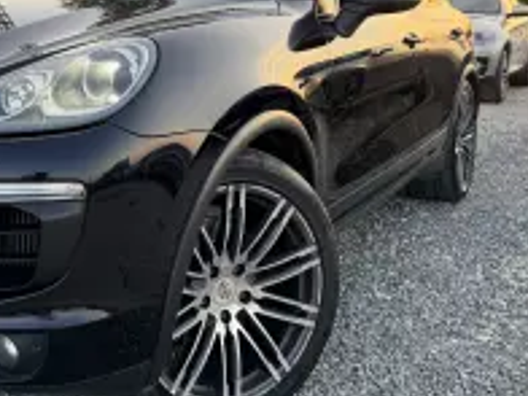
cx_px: 75
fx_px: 671
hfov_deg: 40.4
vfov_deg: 32.0
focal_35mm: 44
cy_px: 81
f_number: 1.78
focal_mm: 6.76
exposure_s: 1/237
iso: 125
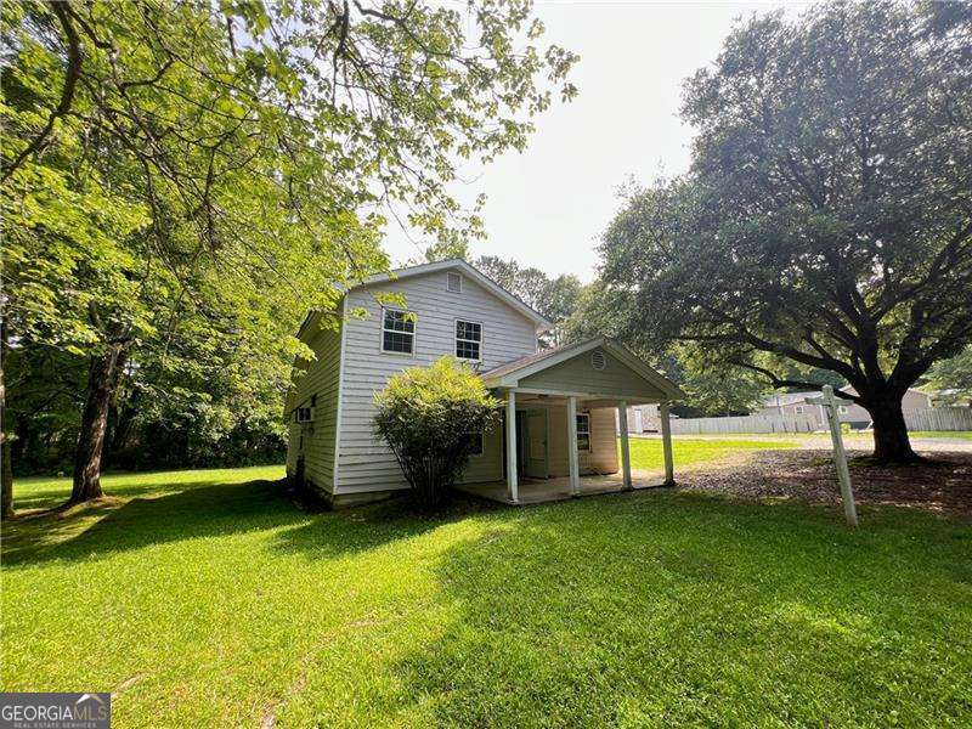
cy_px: 364
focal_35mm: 13
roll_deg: +0.3
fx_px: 365
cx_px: 486
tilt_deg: +9.3
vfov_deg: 89.9
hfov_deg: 106.2
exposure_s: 1/168
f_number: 1.8
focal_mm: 1.57
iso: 32
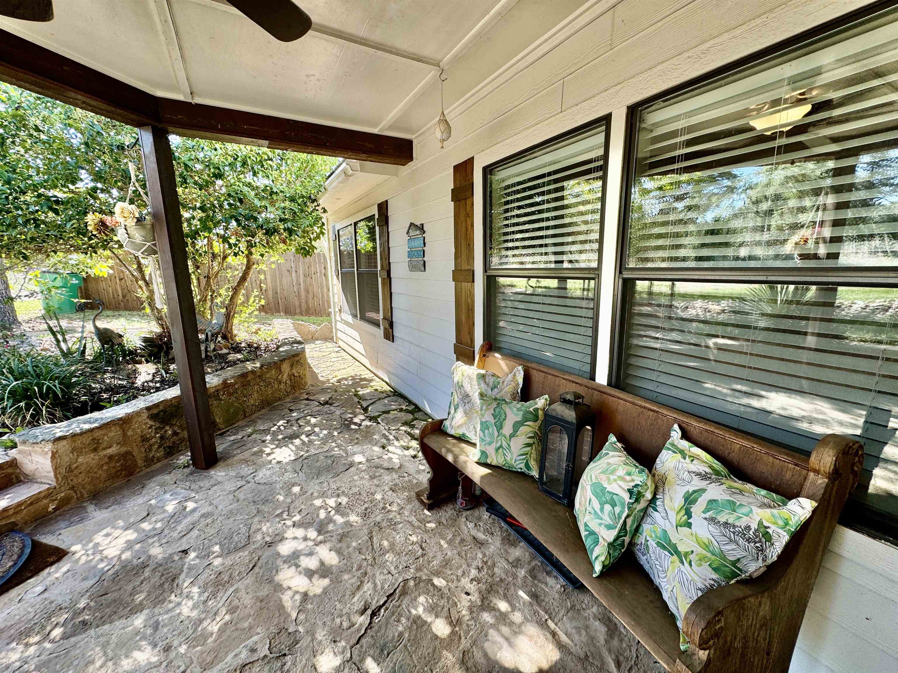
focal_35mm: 14
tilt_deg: -11.2
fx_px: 363
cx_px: 449
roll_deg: +0.1
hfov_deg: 102.1
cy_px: 336
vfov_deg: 85.7
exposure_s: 1/101
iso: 40
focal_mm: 2.22
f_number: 2.2
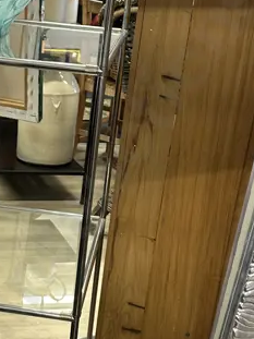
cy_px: 258
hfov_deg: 18.5
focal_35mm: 79
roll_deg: -11.6
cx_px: 46
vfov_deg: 24.4
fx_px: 773
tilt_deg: -38.6
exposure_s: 1/50
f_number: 1.78
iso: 200
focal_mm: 6.86
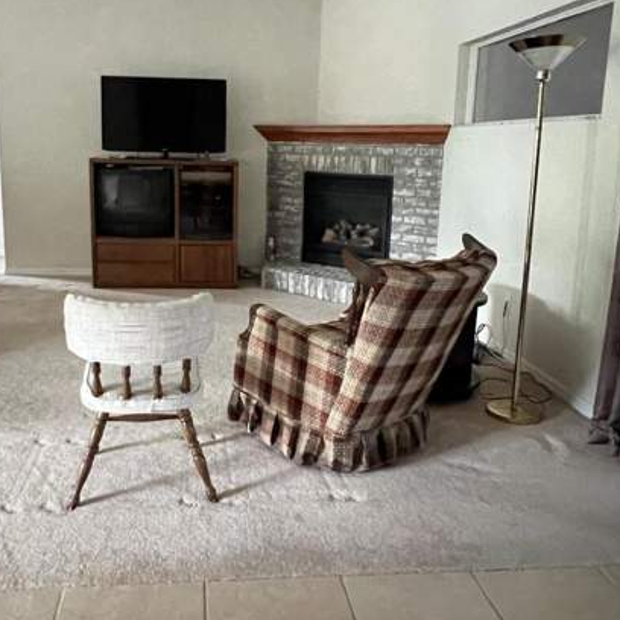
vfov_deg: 53.8
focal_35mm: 30
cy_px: 266
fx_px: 608
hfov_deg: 53.7
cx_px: 248
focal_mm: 1.57
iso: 1000
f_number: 1.8
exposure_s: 1/40
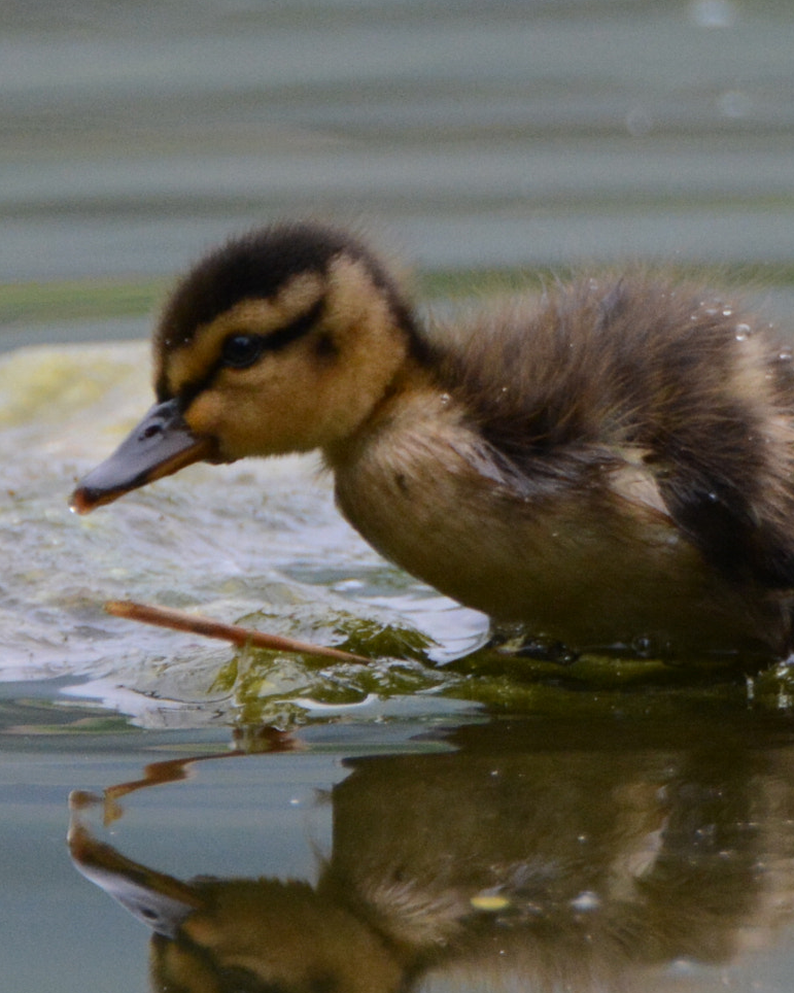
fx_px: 52706
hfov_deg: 0.9
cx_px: 394
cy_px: 596
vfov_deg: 1.1
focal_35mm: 1794
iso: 1000
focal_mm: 600
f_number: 6.3
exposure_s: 1/1000
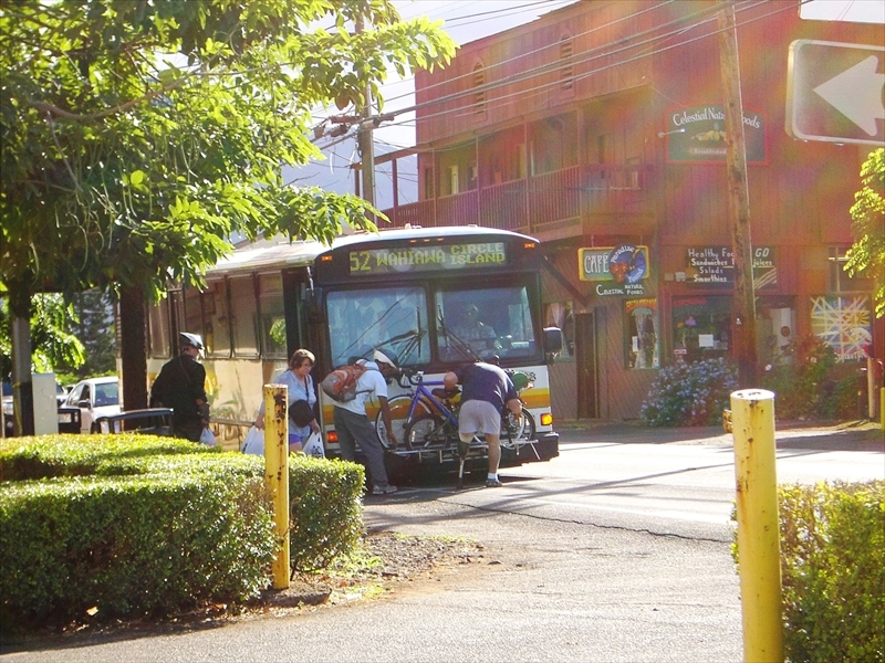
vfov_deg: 13.0
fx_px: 2915
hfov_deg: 17.3
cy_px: 332
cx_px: 442
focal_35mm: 114
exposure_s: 1/320
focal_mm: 18.6
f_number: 5.2
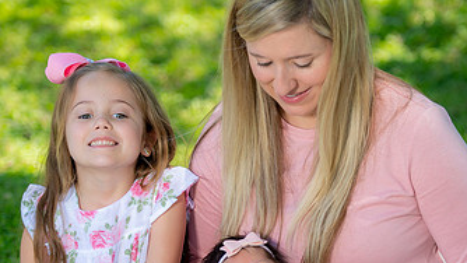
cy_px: 169
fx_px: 2254
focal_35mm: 182
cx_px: 271
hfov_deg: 11.8
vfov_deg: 6.7
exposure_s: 1/250
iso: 100
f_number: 2.8
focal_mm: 100
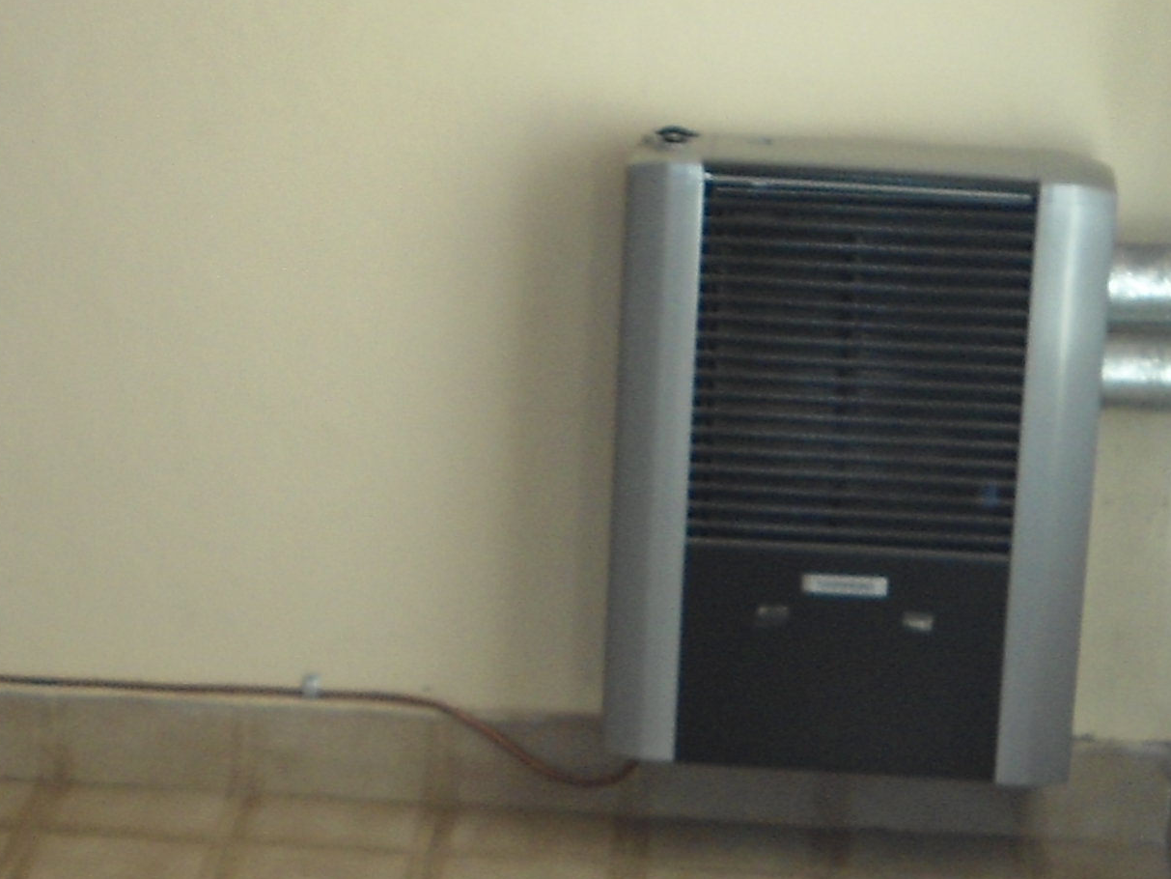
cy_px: 648
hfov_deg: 16.1
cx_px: 264
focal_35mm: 122
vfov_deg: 12.1
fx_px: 4127
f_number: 3.2
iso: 100
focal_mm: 6.7
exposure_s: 1/40
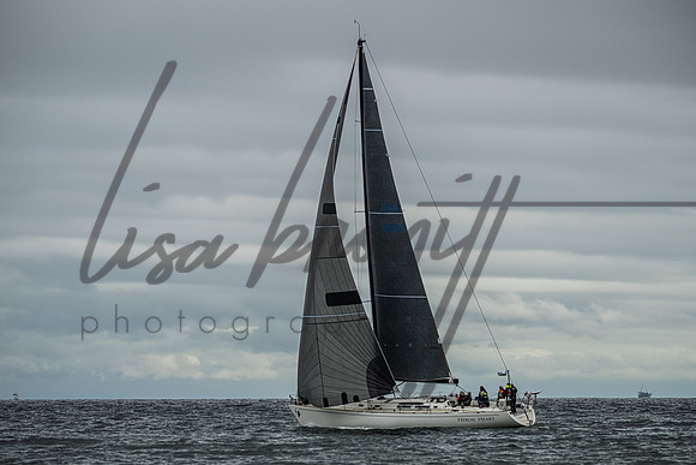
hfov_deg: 10.4
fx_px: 3823
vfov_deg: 7.0
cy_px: 259
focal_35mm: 198
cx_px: 362
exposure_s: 1/3200
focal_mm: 170
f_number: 5.6
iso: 500
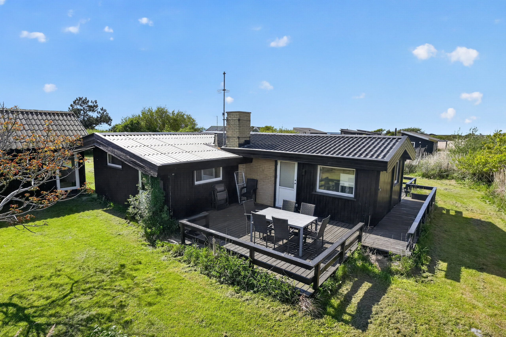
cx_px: 253
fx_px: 267
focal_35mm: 19
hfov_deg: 86.9
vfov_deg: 64.5
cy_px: 168
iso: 400
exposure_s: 1/640
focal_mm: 19
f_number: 9
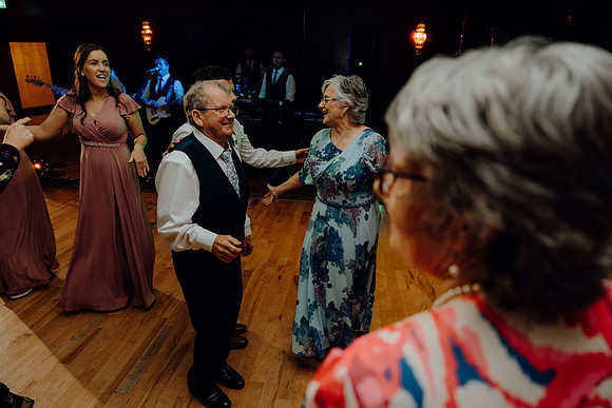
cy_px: 204
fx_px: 408
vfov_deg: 53.2
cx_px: 306
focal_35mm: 24
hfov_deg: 73.7
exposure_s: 1/160
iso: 1250
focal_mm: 24
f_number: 2.8
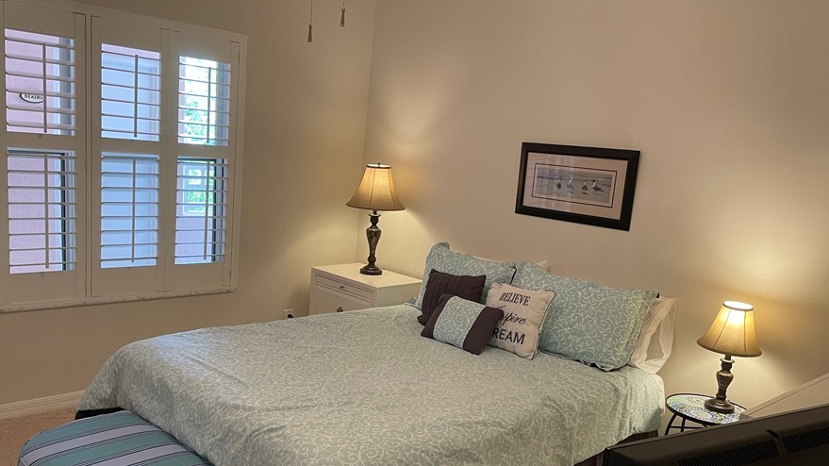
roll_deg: -5.1
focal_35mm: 33
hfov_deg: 59.5
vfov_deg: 35.4
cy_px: 298
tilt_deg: -13.2
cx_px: 393
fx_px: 725
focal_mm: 4.2
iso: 100
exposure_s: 1/60
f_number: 1.6
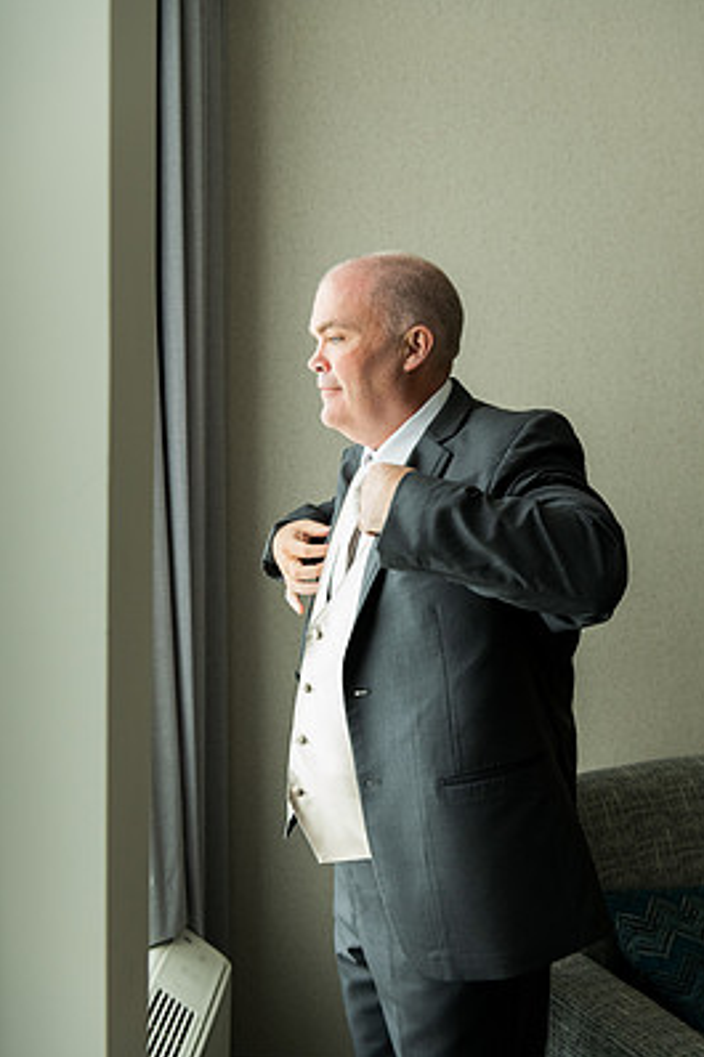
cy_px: 552
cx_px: 396
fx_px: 1262
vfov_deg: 45.4
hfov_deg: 31.1
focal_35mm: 43
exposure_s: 1/125
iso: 1600
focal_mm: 38
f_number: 4.5
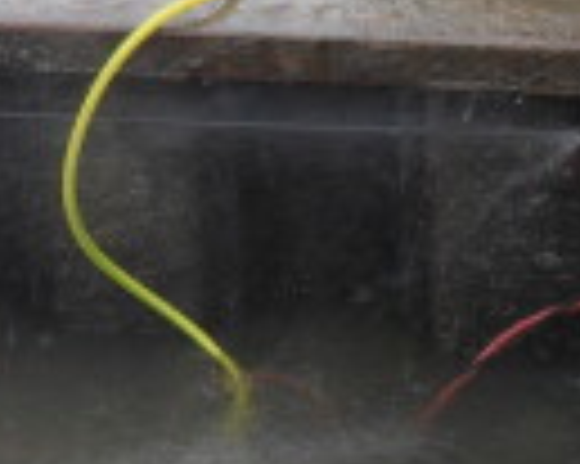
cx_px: -49
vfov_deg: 9.9
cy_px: -149
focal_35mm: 153
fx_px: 2624
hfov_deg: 12.4
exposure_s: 1/90
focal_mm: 7.5
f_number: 3.6
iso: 100
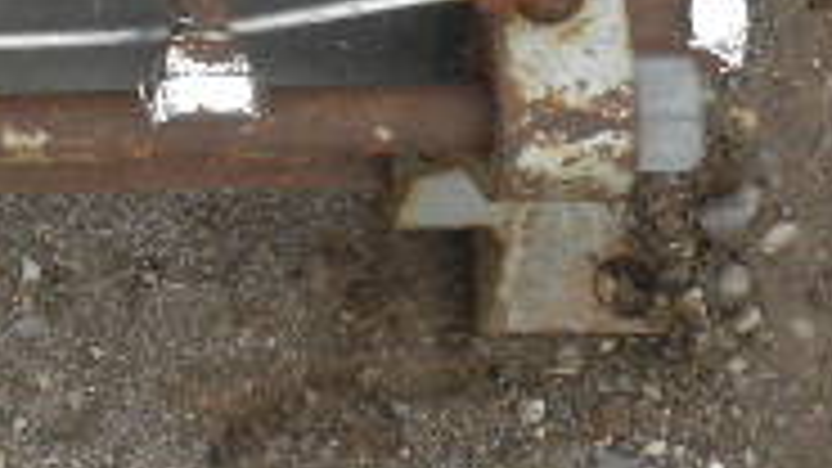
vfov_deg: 7.2
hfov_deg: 12.2
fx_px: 3662
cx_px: -517
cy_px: -238
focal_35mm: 166
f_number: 3.4
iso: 64
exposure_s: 1/320
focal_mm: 7.9
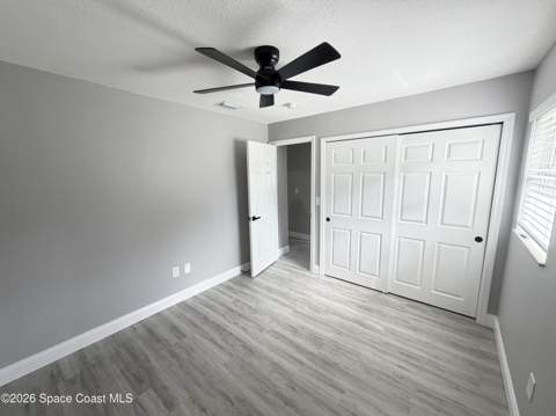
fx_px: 225
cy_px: 208
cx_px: 278
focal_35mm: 14
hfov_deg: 102.1
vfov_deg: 85.6
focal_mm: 2.22
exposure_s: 1/121
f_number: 2.2
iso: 250
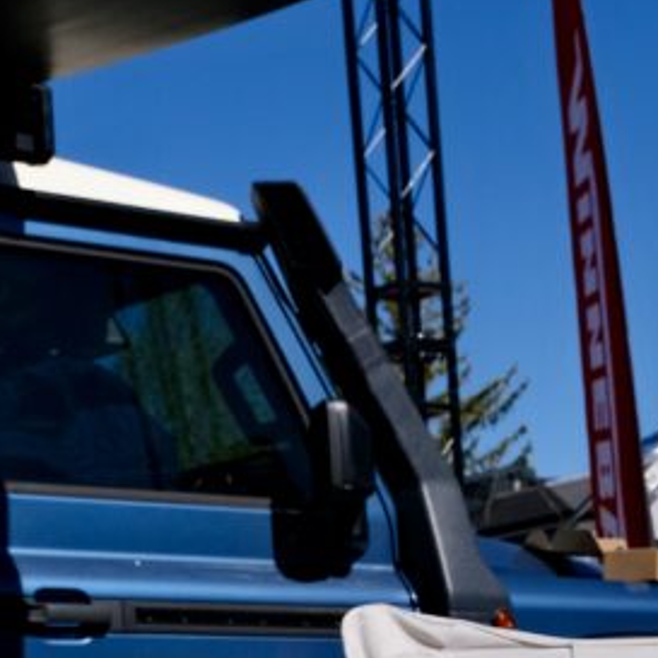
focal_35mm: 102
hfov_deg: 16.9
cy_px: 1167
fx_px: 2194
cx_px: 570
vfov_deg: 15.0
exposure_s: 1/2200
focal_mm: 21.2
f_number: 6.4
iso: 320
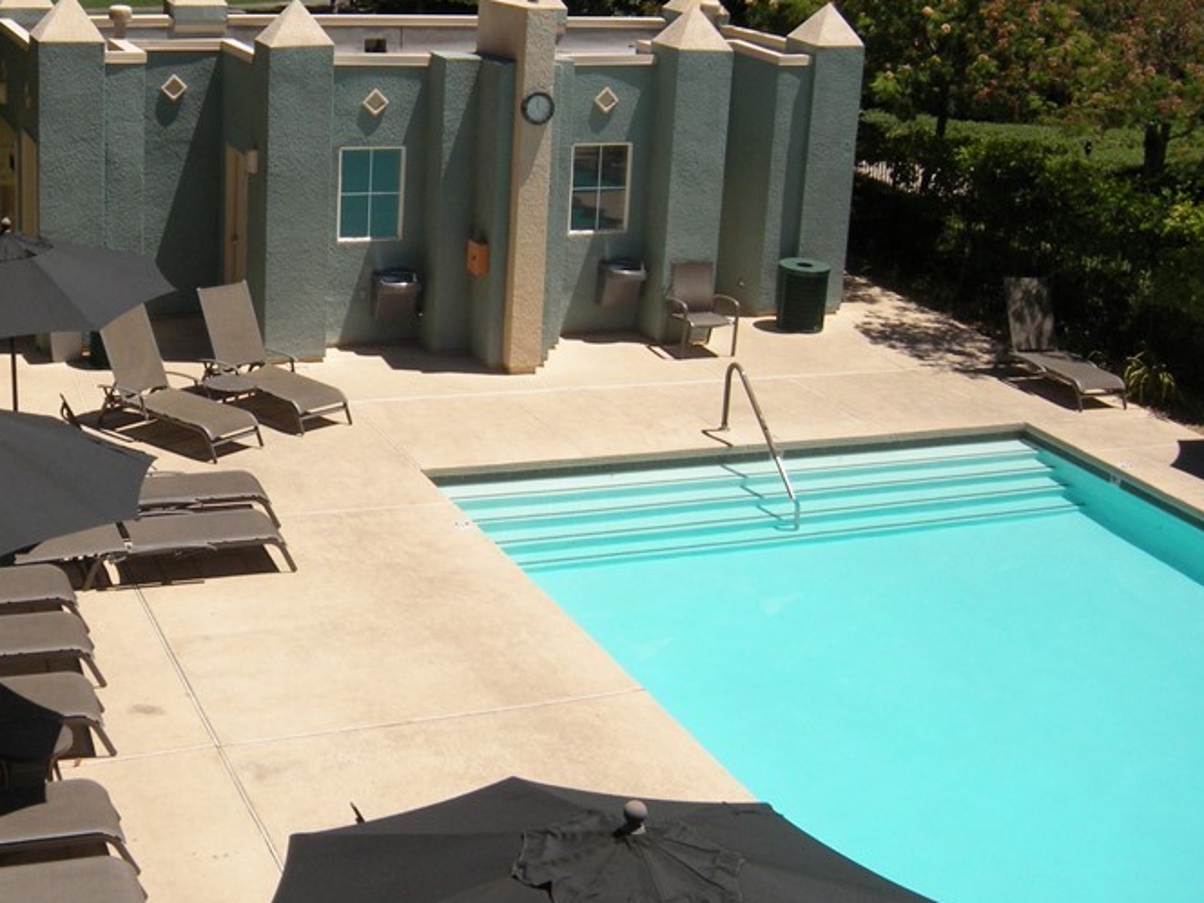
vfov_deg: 27.0
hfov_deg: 35.1
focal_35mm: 54
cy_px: 357
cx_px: 364
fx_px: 1878
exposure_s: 1/431
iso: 89
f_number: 6.4
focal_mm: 5.9
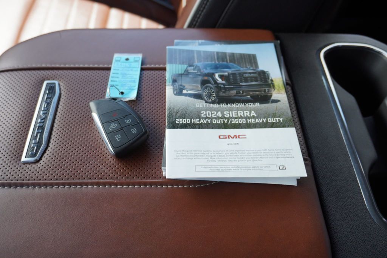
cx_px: 194
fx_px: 387
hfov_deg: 53.1
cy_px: 129
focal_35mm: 36
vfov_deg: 36.9
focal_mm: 24
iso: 250
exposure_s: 1/60
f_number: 4.5
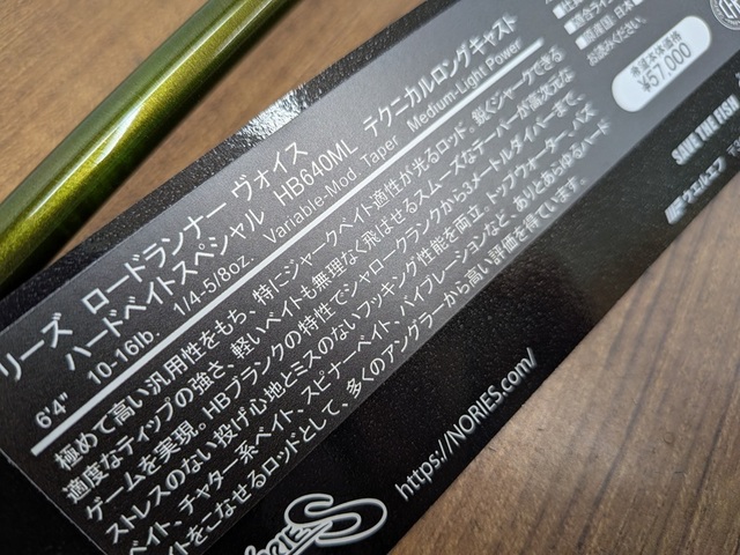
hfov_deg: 71.6
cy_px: 278
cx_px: 370
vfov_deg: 56.8
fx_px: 513
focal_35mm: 24
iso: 26
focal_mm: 4.53
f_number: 1.7
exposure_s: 1/159
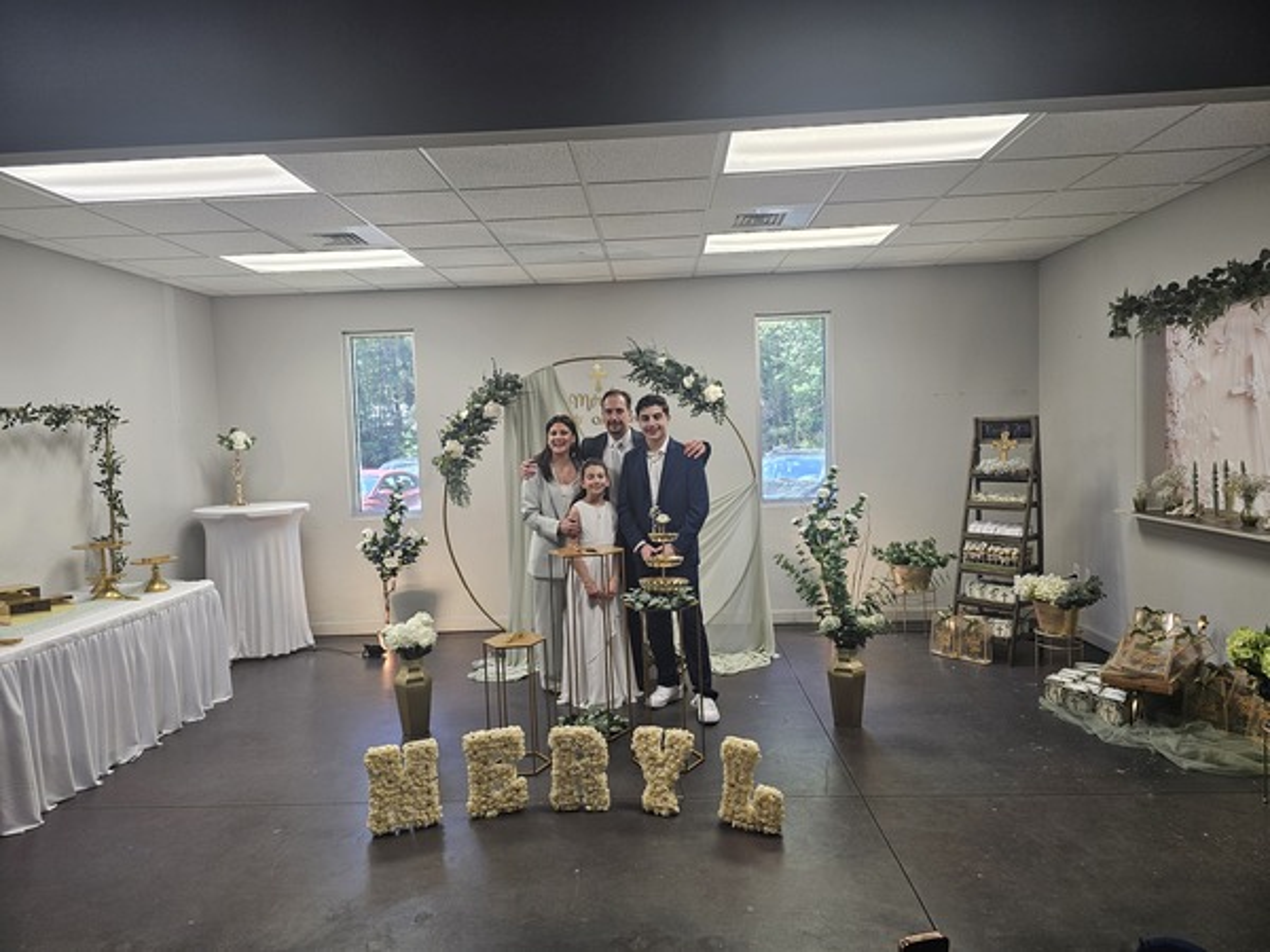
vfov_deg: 58.9
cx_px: 635
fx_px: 844
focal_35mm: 23
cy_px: 476
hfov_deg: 73.9
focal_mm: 6.3
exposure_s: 1/52.5
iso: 80
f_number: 1.7
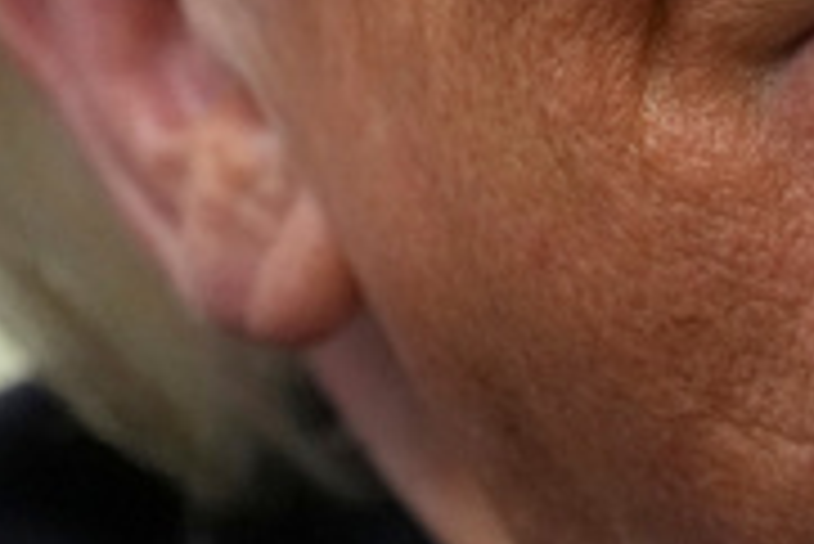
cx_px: 1034
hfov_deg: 1.8
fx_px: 25593
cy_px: -319
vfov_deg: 1.2
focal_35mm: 1131
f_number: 3.5
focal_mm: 200
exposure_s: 1/320
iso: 5000
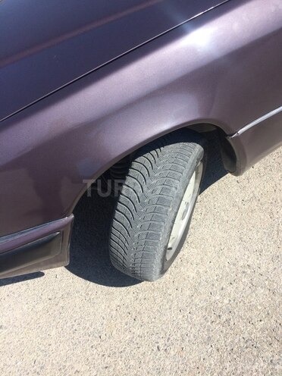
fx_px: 315
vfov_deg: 61.7
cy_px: 188
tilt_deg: -49.8
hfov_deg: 48.2
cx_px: 141
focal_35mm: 29
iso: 32
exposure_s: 1/2053
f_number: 2.2
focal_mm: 4.15
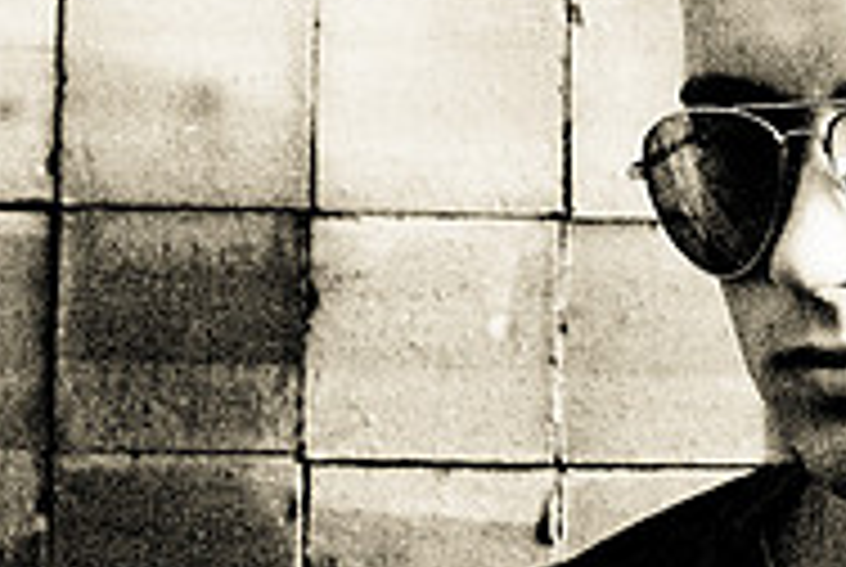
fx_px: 3483
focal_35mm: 148
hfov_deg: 13.8
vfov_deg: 9.3
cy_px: 441
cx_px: 652
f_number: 3.5
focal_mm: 32
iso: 200
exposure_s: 1/1250
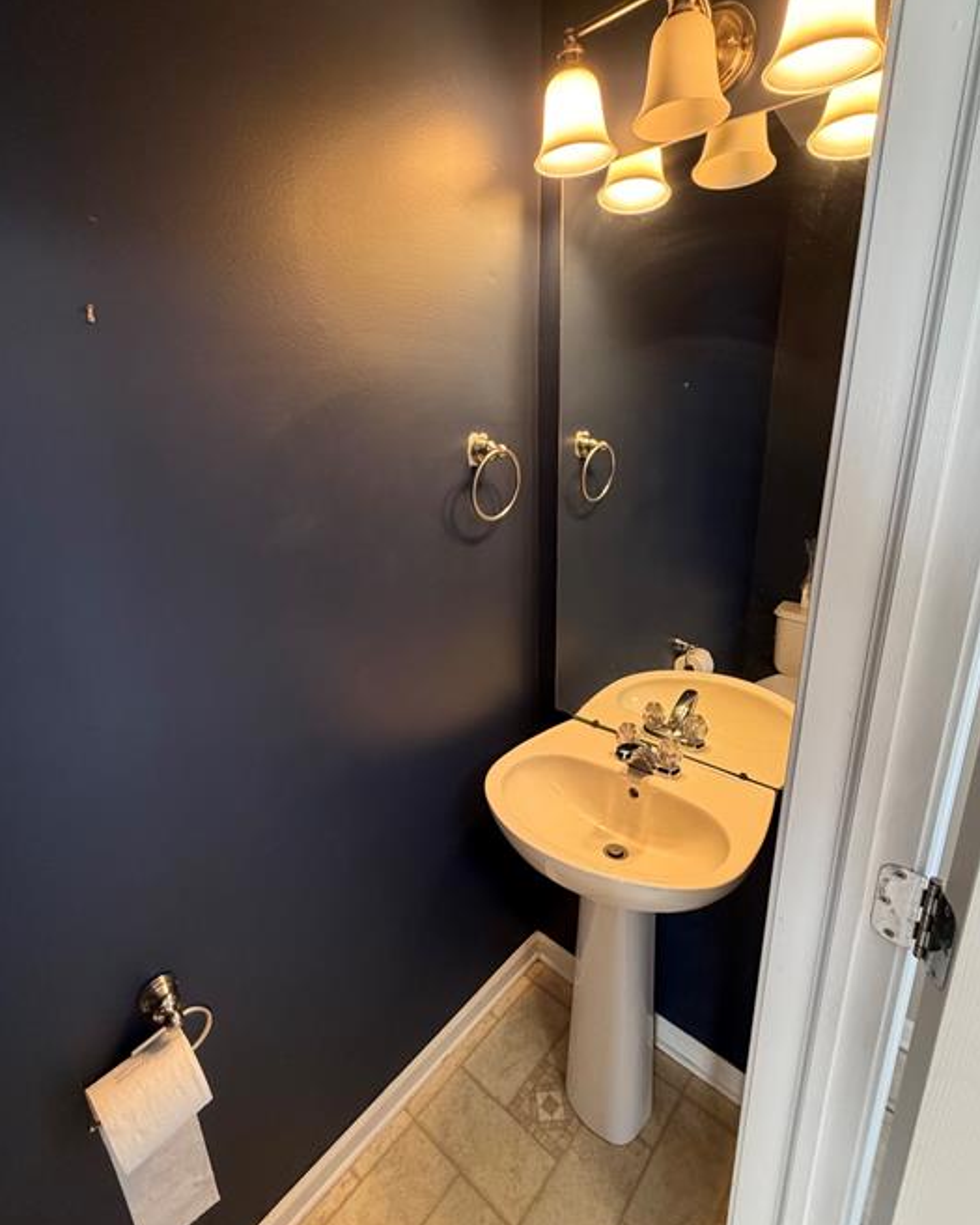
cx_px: 504
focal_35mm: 16
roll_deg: +0.0
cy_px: 588
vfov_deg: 93.1
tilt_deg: -13.7
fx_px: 580
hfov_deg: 80.4
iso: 320
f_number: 2.2
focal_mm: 2.22
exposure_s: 1/60
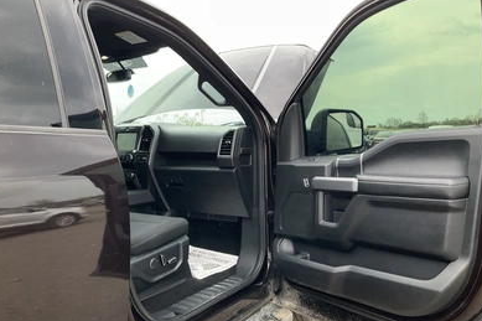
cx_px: 240
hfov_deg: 60.3
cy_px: 182
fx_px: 415
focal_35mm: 31
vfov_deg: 42.2
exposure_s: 1/161
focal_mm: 3
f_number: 1.8
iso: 20
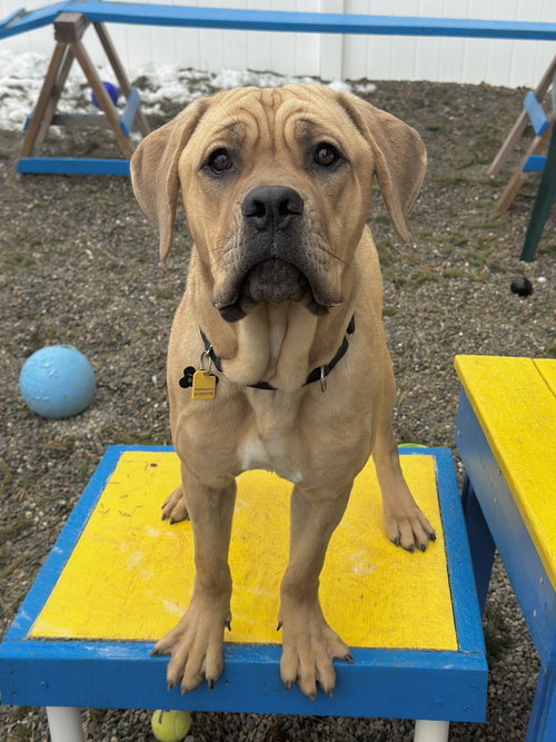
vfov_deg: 39.7
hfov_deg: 30.3
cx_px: 278
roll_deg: +1.5
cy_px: 371
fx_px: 1028
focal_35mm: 48
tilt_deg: -27.6
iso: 80
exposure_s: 1/672
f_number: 1.78
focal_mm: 6.86
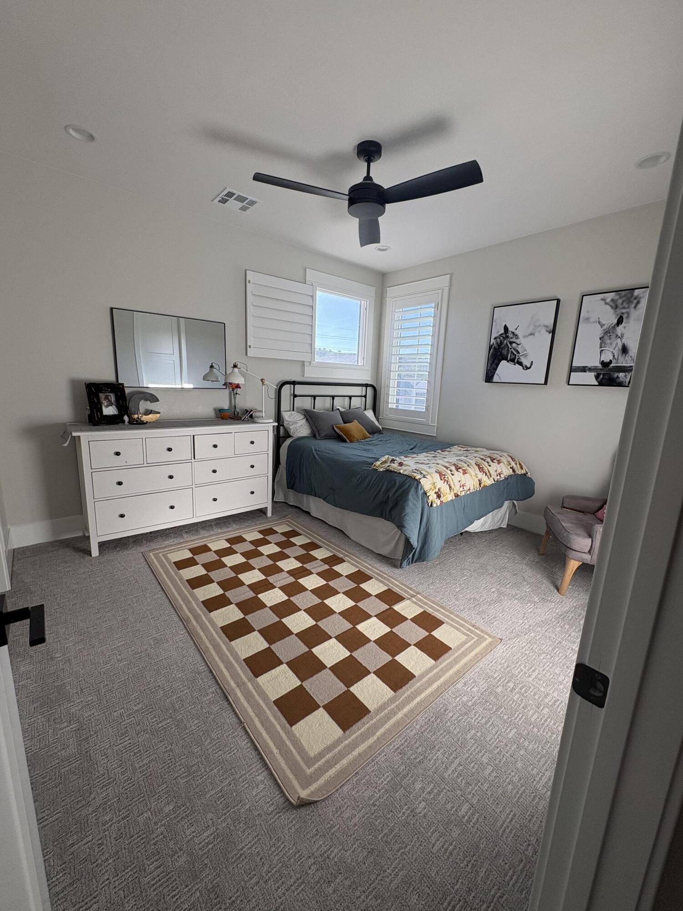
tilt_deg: -11.1
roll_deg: -2.5
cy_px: 456
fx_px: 368
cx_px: 342
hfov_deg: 85.7
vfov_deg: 102.1
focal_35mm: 14
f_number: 2.2
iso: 64
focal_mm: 2.22
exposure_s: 1/242
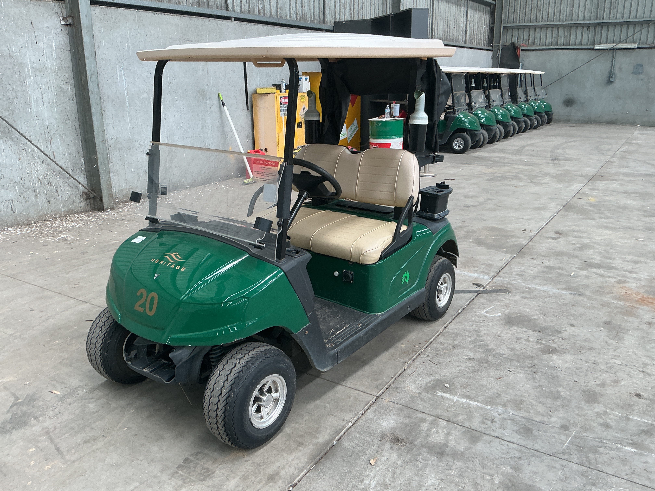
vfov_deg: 48.2
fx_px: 549
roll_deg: -1.5
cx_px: 328
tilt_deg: -15.8
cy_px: 246
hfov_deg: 61.7
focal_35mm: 29
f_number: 1.8
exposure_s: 1/100
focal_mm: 3
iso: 25
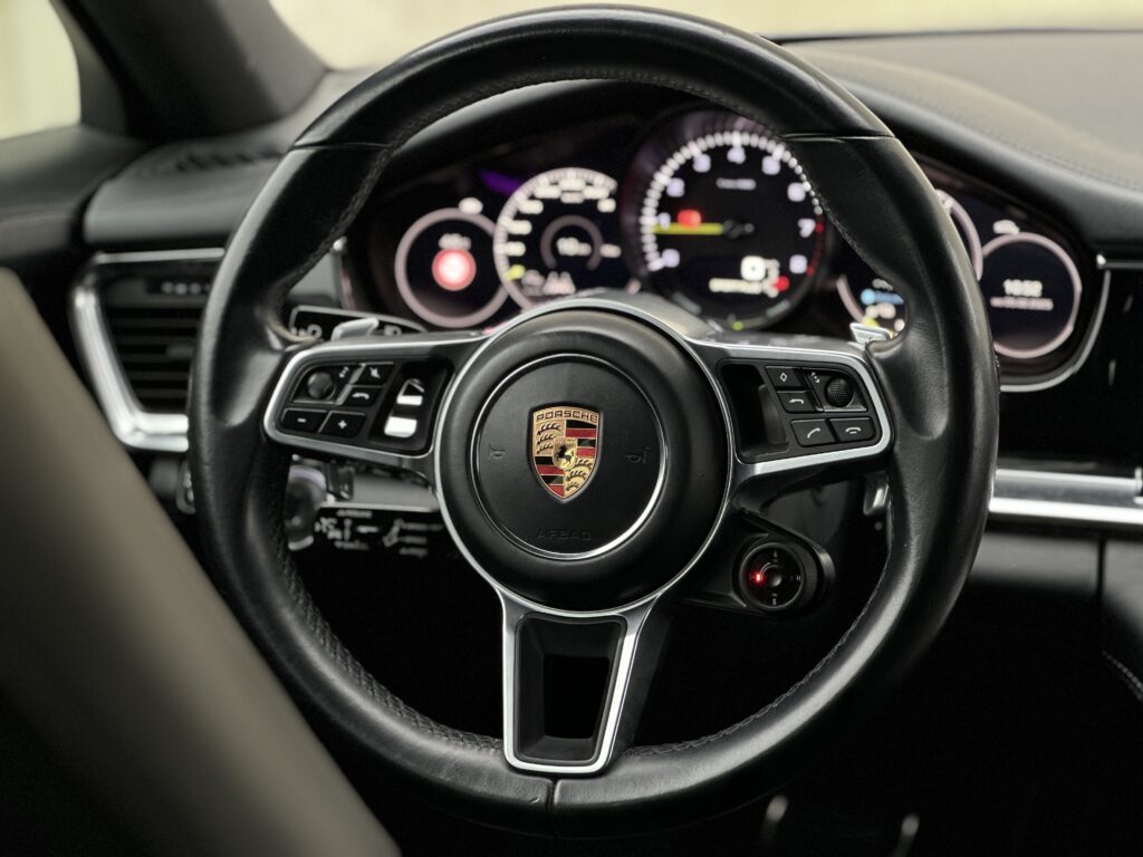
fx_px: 2542
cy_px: 428
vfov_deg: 19.1
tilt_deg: -15.1
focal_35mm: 77
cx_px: 572
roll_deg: +1.9
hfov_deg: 25.3
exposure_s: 1/36
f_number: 2.8
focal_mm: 9
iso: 200
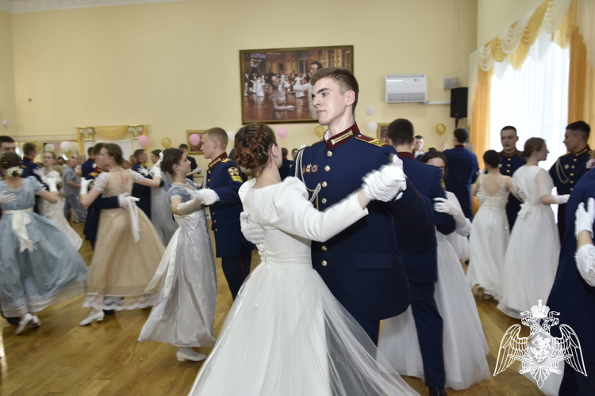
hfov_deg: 67.4
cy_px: 198
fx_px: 446
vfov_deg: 47.9
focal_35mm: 27
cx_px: 298
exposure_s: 1/100
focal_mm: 18
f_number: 4
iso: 640
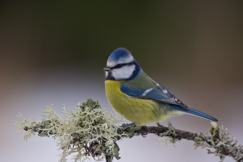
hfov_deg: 3.4
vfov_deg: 2.3
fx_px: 4048
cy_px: 81
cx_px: 122
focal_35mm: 600
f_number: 6.3
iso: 3200
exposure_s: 1/500
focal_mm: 600
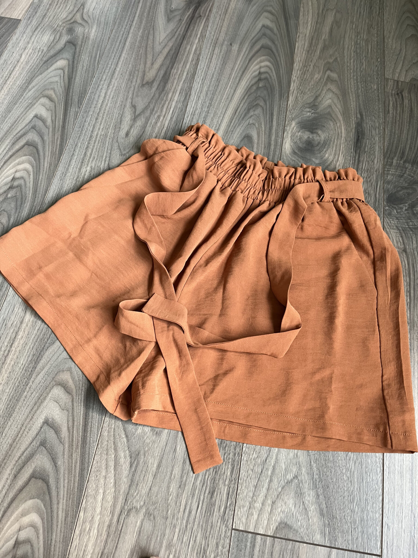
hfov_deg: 53.1
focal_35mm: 26
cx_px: 209
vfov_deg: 67.3
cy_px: 279
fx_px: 419
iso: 250
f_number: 1.6
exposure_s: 1/60
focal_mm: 5.1
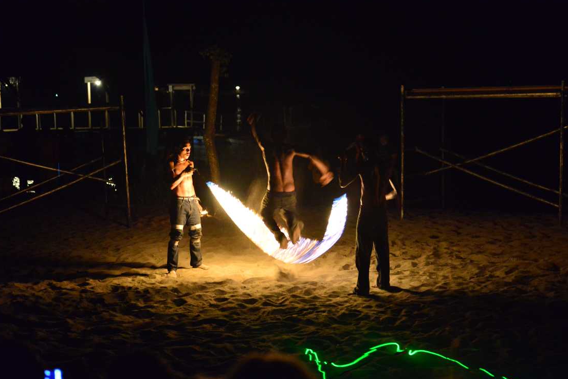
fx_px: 1200
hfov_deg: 26.6
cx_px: 286
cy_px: 200
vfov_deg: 18.0
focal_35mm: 76
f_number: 2.8
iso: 6400
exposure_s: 1/40
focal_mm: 70
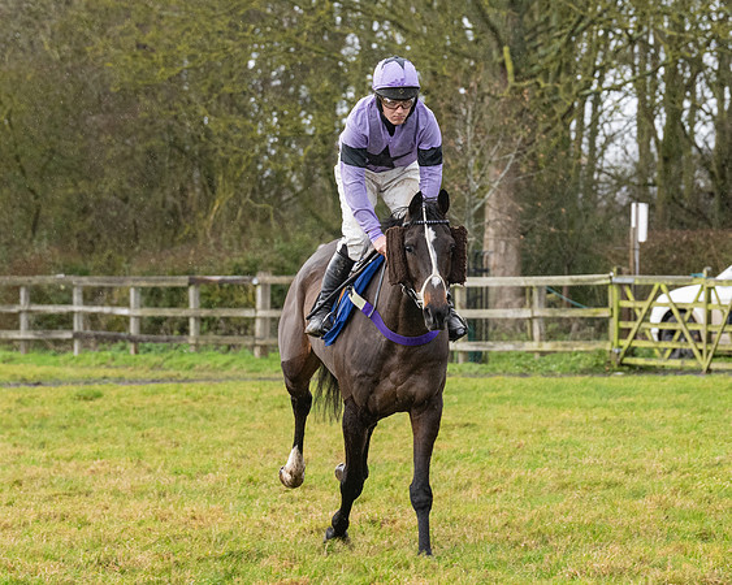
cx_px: 417
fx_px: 5817
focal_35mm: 269
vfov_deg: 5.8
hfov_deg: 7.2
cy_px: 294
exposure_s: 1/500
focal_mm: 120
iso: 800
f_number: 5
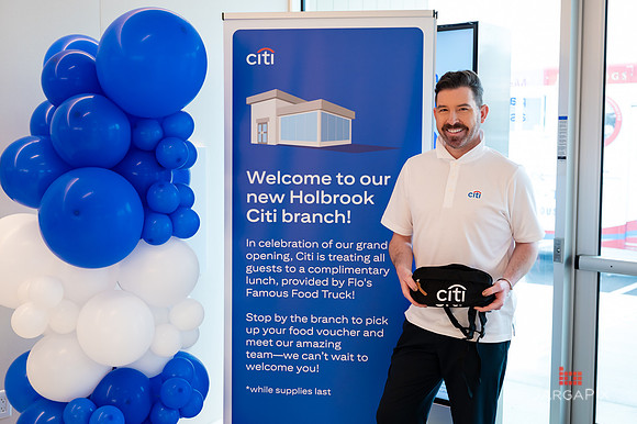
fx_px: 788
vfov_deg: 30.1
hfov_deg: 44.0
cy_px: 208
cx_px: 319
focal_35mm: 45
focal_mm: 43
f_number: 3.5
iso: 800
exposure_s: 1/200
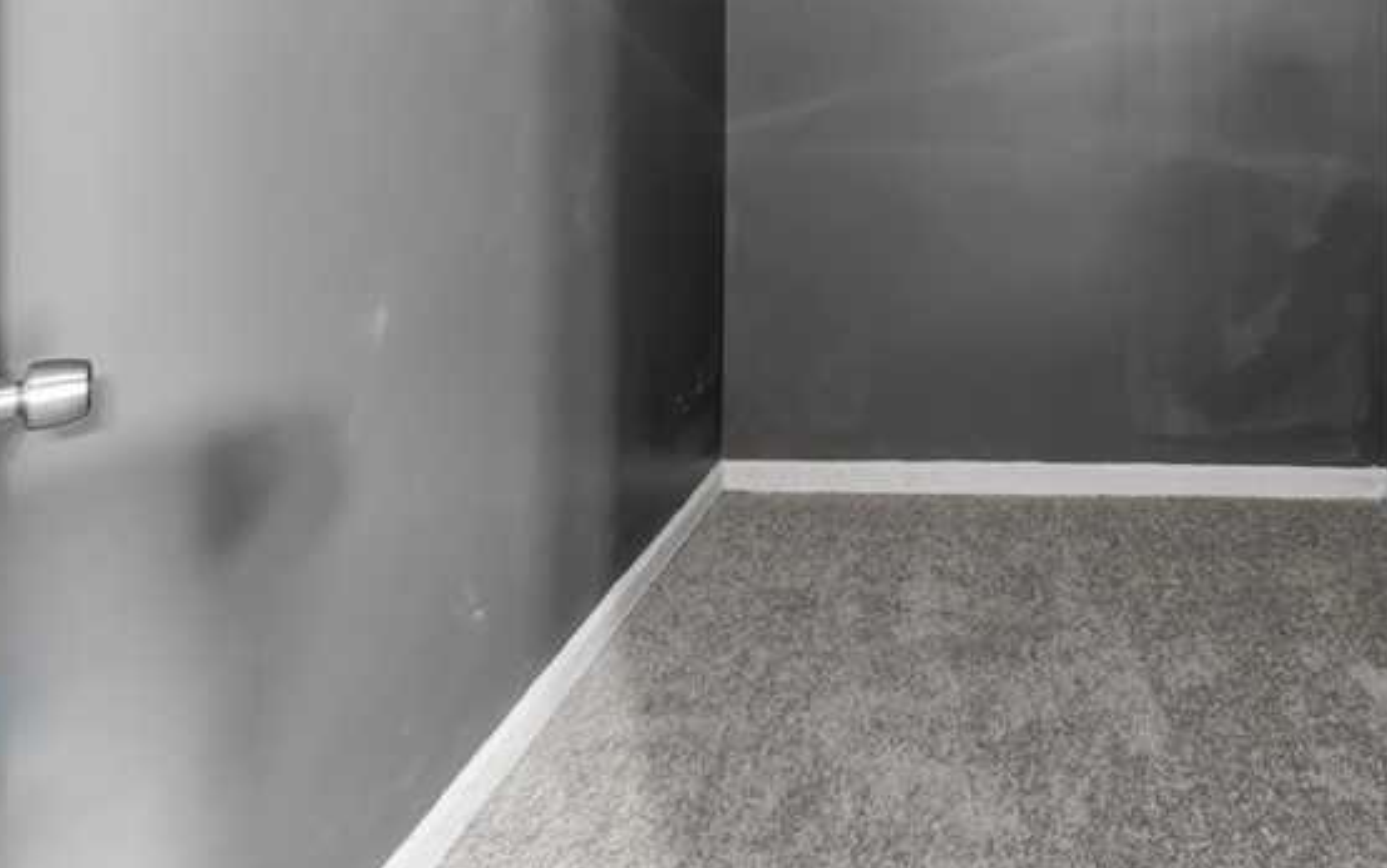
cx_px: 1047
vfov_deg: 47.5
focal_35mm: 24
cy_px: 138
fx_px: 907
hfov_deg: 69.6
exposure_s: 8
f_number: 11
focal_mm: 12
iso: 200
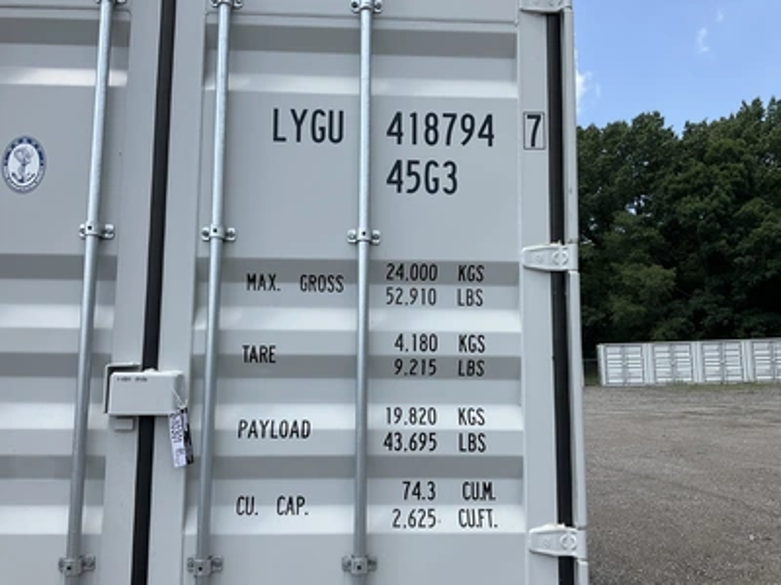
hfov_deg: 61.7
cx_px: 390
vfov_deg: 48.2
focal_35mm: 29
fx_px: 654
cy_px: 292
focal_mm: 3
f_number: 1.8
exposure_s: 1/1451
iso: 25
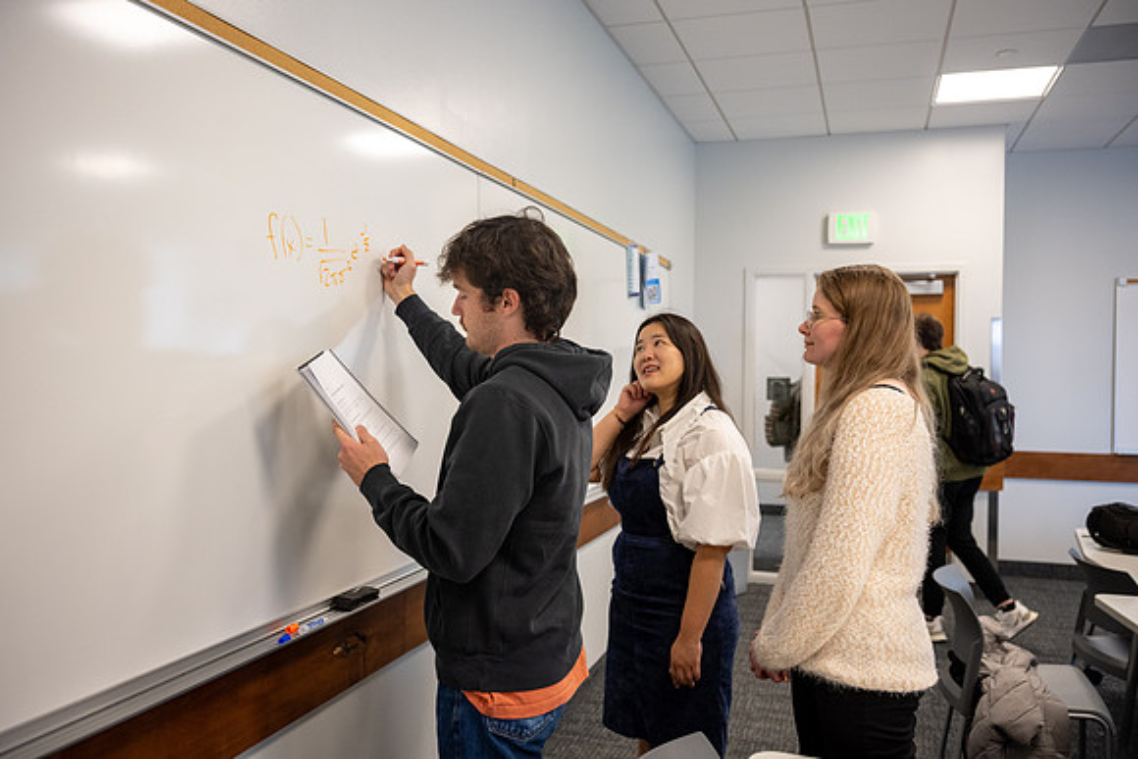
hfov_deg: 62.8
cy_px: 380
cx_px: 569
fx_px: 933
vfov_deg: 44.3
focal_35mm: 30
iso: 800
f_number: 3.2
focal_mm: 29.5
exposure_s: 1/160
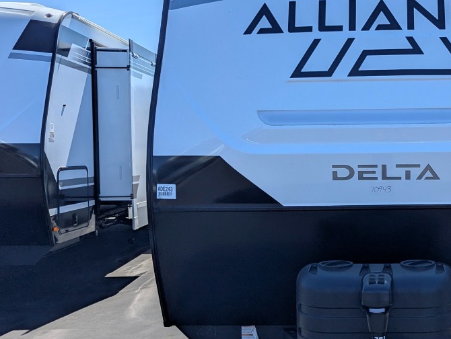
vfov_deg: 29.2
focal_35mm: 50
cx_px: 371
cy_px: 182
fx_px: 652
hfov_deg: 36.6
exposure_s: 1/2632
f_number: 1.85
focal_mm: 6.81
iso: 46
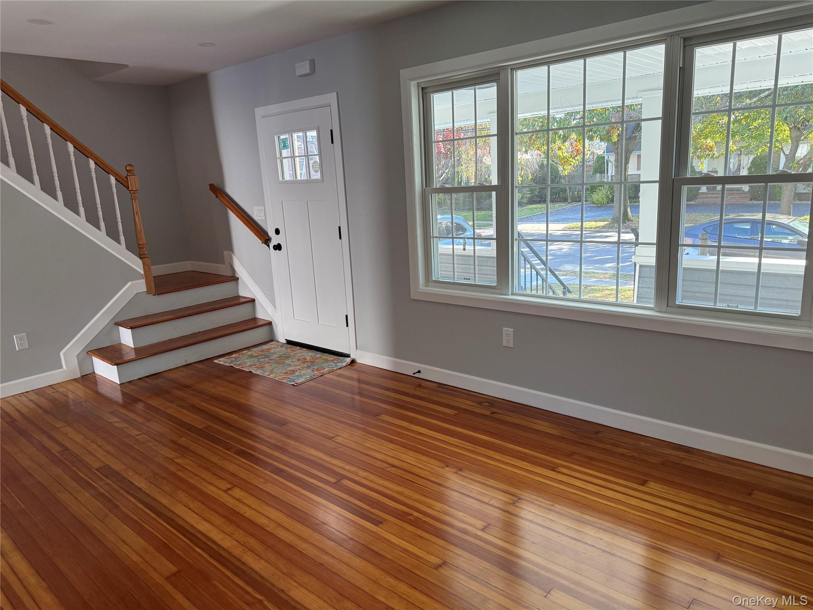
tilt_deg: -12.4
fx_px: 564
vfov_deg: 56.8
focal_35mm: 24
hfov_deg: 71.6
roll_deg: +3.2
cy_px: 305
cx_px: 406
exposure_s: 1/121
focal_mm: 6.76
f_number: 1.78
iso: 125
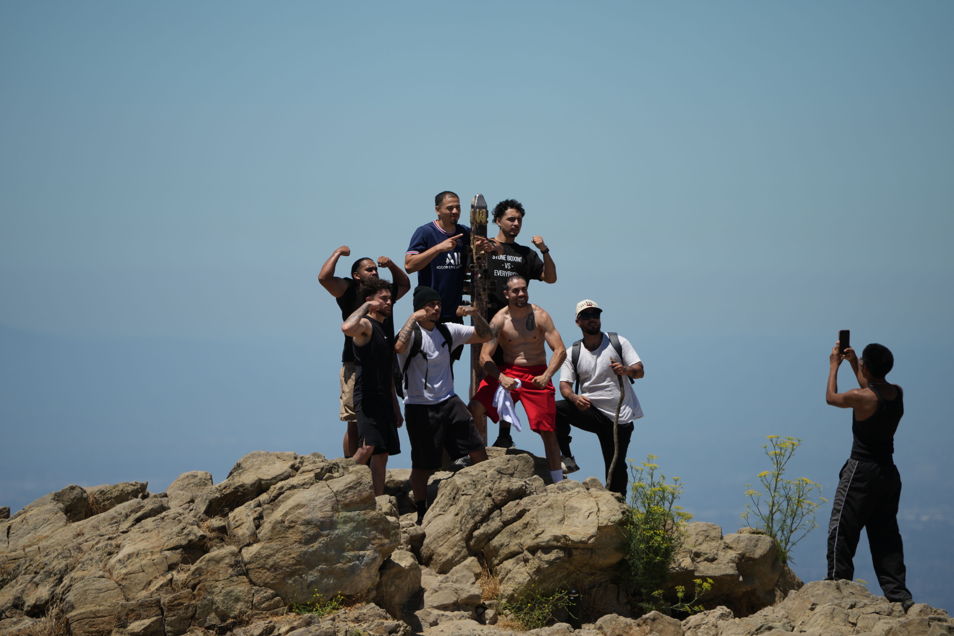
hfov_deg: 5.2
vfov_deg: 3.4
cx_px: 477
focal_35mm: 400
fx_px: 10599
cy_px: 318
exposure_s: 1/800
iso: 125
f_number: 6.3
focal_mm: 400
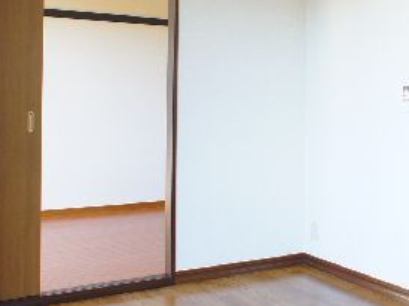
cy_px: 104
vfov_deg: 21.8
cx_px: 370
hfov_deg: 27.9
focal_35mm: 67
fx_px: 791
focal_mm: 16
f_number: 3.2
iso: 200
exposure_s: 1/40
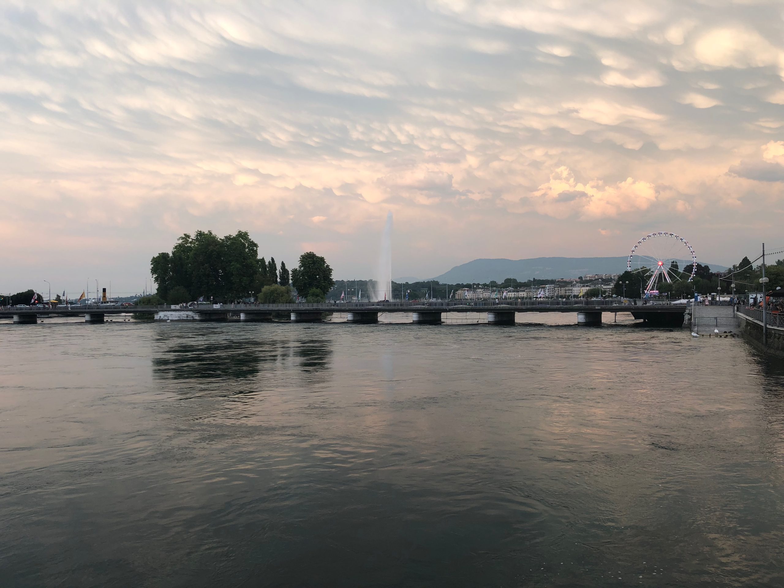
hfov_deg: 63.4
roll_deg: +1.2
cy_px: 294
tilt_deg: +0.3
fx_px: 634
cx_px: 392
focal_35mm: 28
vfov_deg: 49.7
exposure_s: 1/184
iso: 20
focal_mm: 4
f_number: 1.8
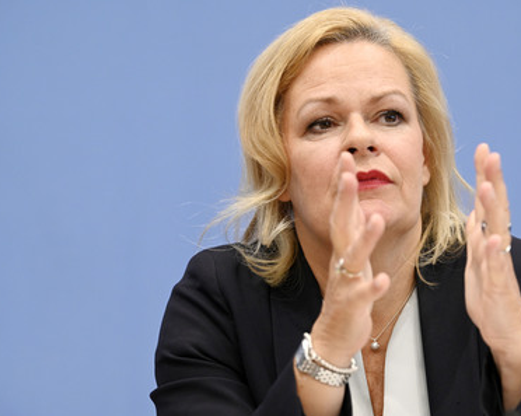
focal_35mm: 182
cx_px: 295
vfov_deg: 8.5
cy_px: 209
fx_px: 2804
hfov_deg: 10.6
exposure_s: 1/640
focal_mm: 160
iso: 4000
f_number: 5
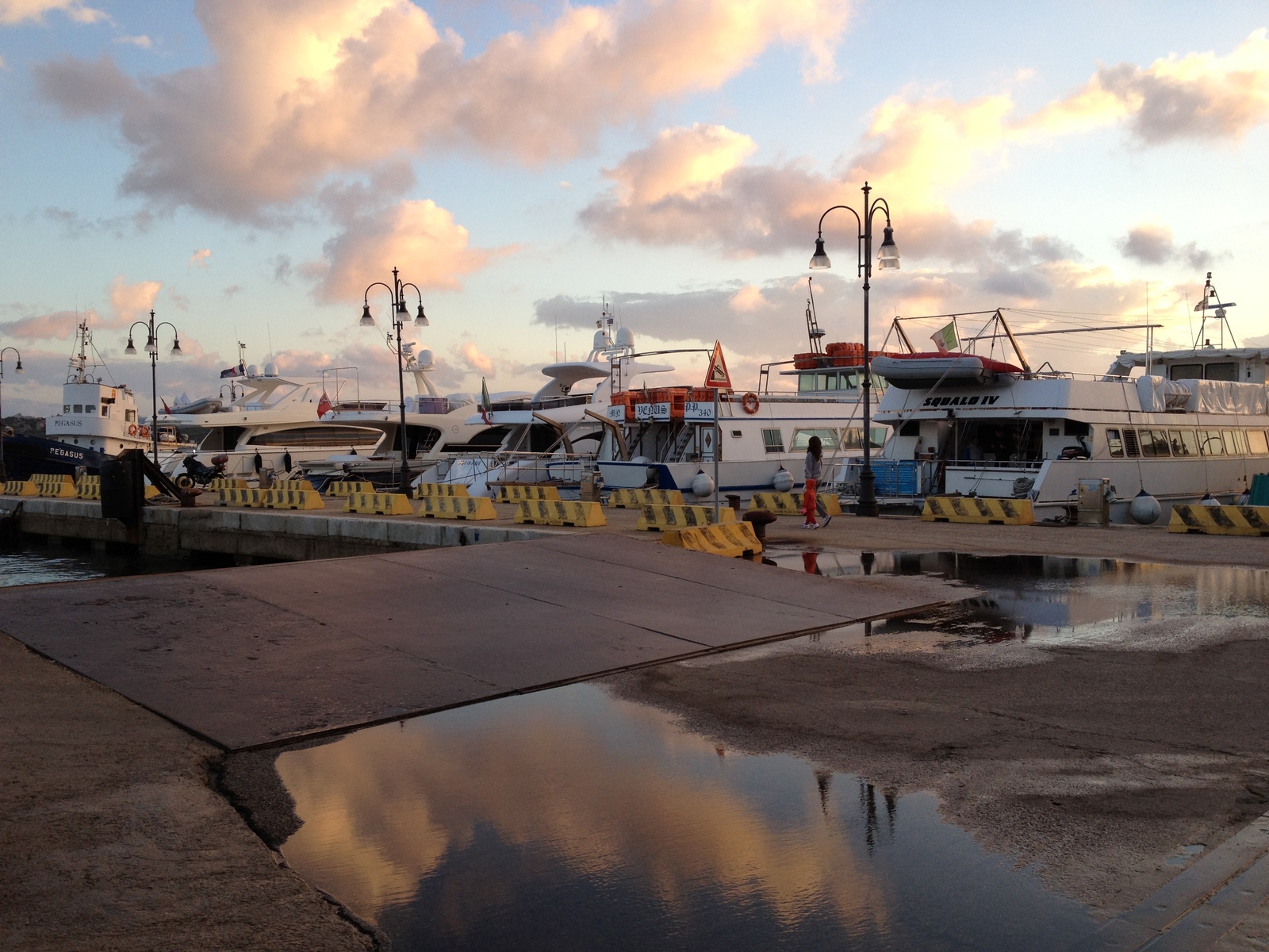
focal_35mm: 35
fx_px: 1283
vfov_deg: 40.7
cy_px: 476
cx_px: 634
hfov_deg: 52.6
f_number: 2.4
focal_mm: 4.28
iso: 64
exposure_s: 1/214
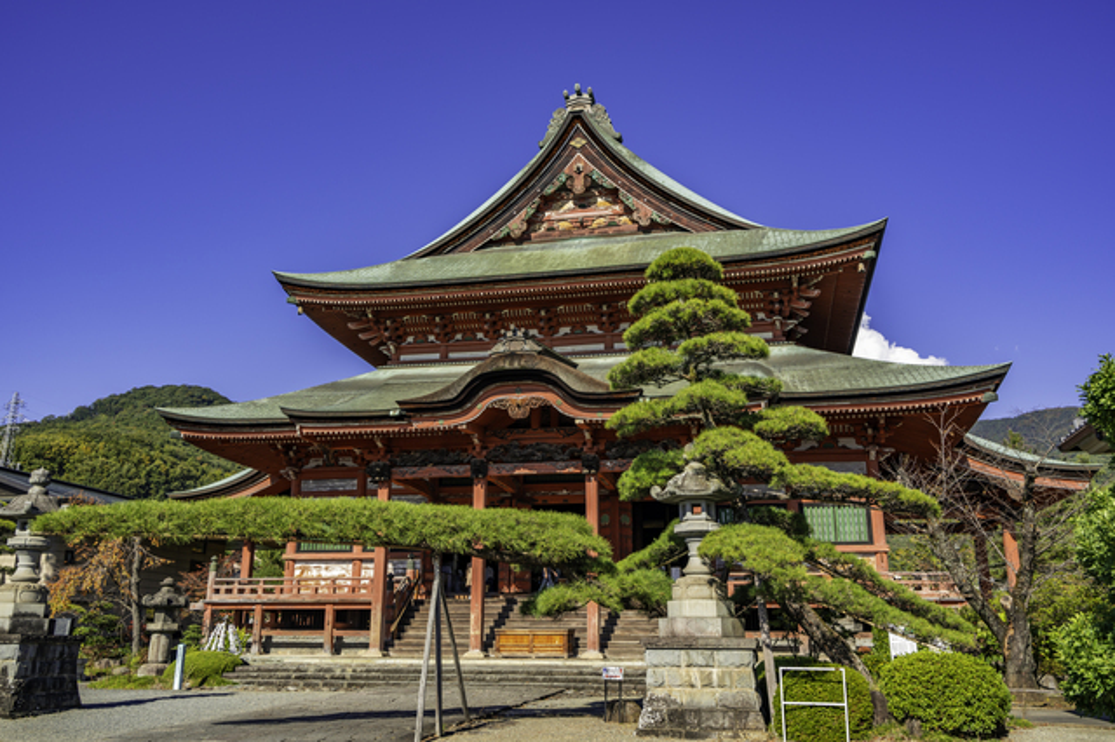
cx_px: 558
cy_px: 371
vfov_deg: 43.6
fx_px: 929
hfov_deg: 62.0
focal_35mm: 30
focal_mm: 30
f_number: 8
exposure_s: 1/400
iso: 160
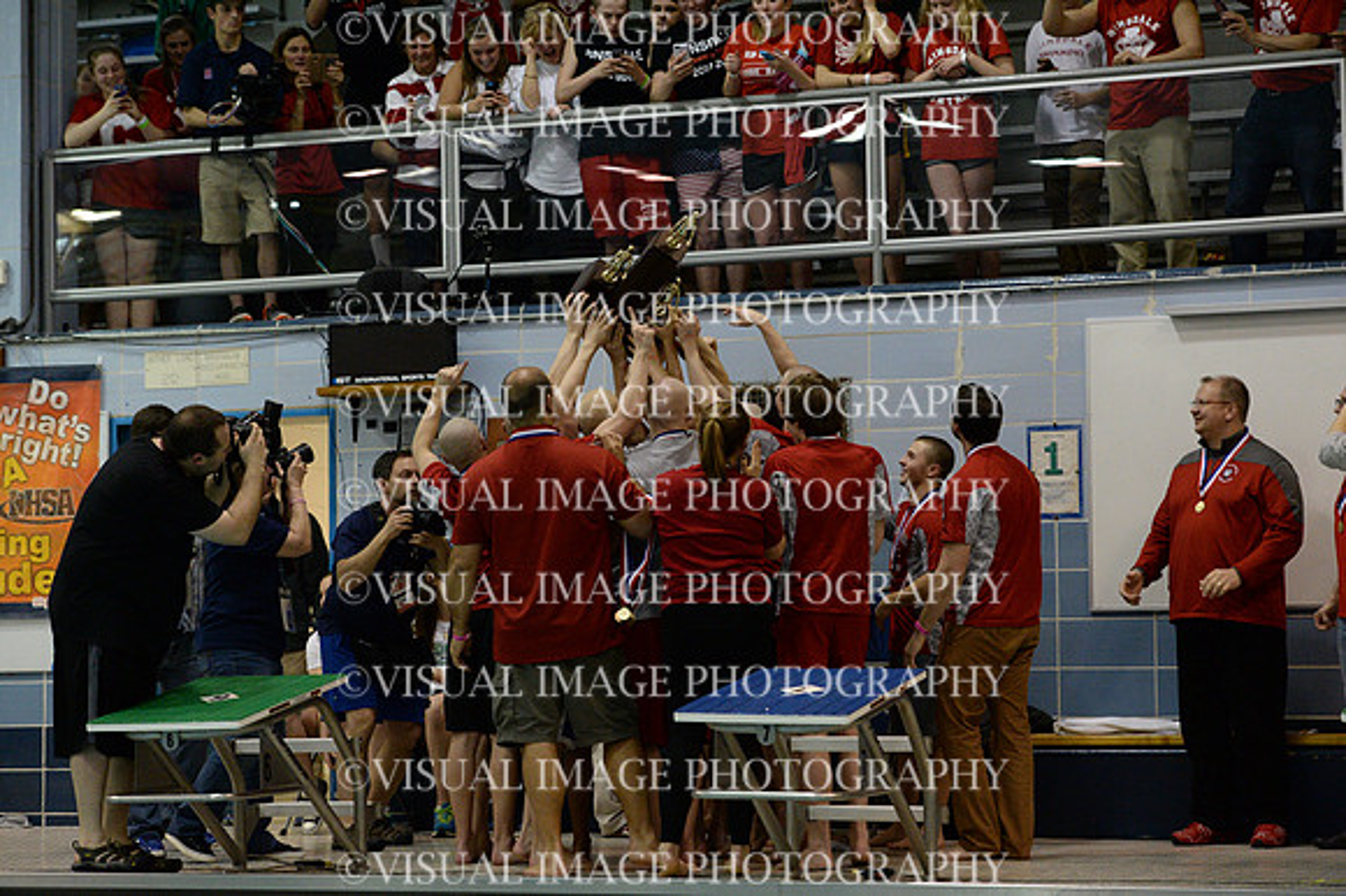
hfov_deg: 21.5
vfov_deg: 14.4
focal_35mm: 95
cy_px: 448
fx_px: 3550
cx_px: 673
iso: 6400
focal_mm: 95
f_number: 3.5
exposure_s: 1/400
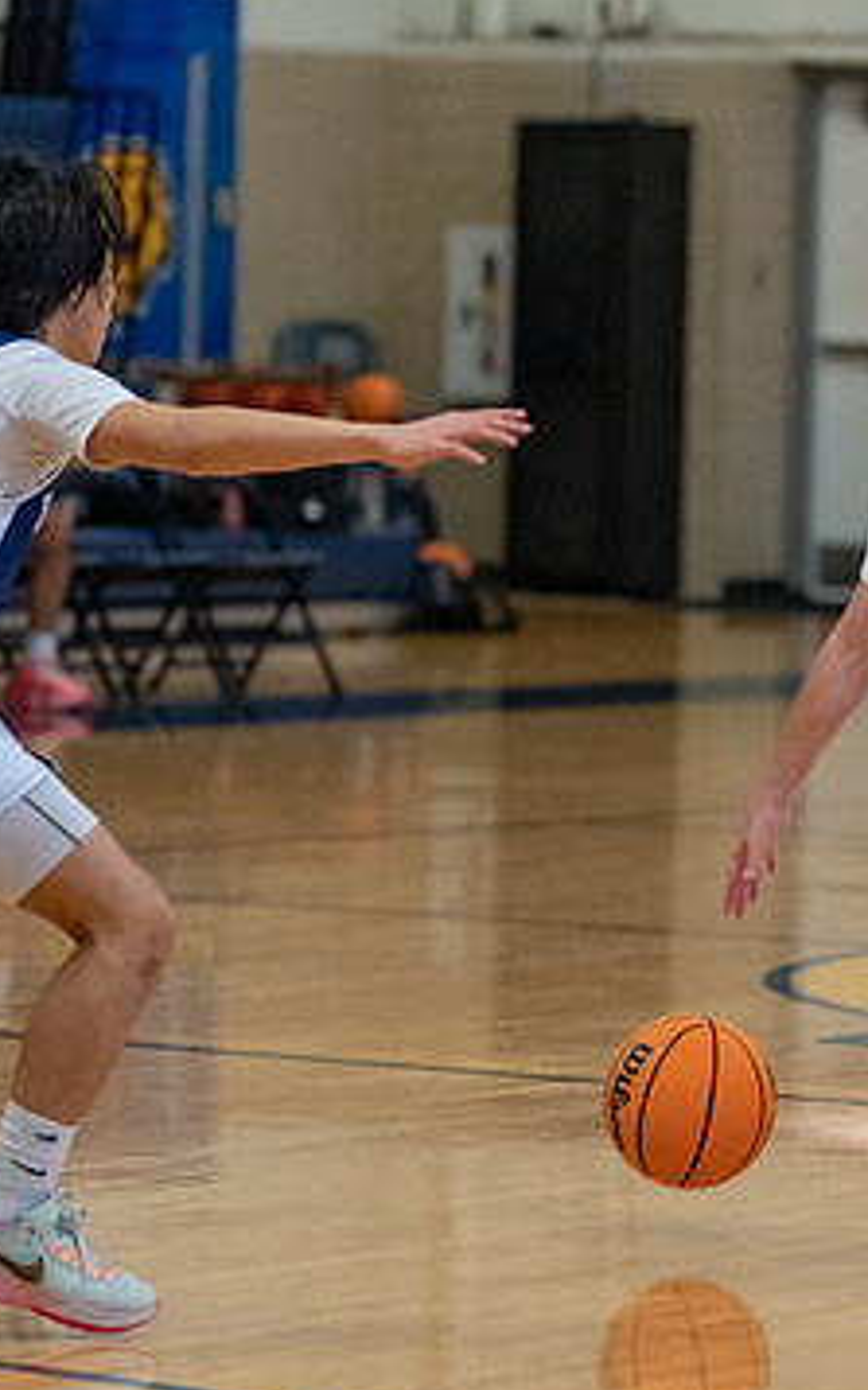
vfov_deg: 8.9
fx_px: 8936
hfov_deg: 5.6
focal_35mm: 236
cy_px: 617
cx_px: 810
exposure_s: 1/1000
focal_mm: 120
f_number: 2.8
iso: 4000
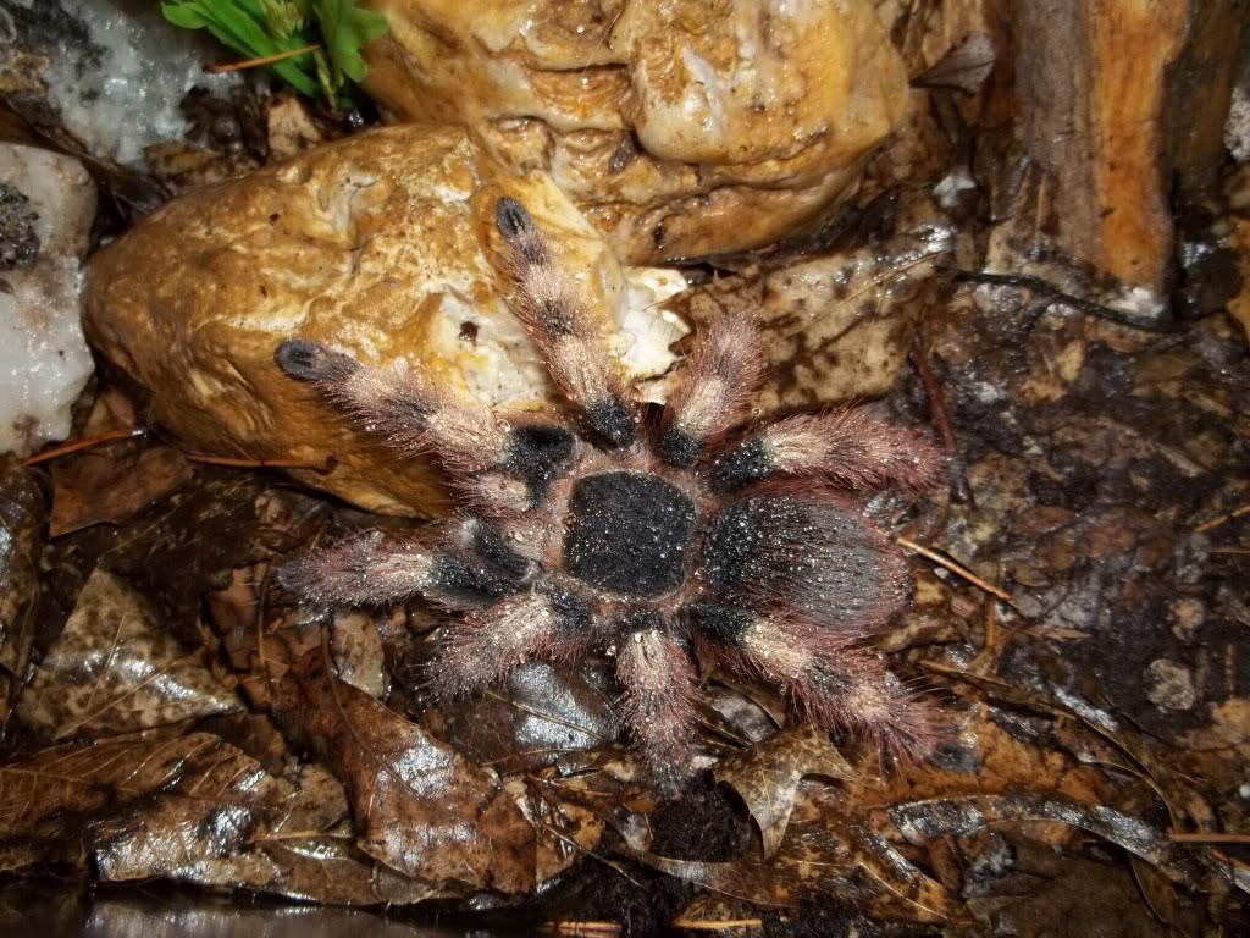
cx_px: 625
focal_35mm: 33
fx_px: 1192
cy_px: 469
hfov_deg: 55.4
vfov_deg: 42.9
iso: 64
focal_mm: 5.9
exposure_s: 1/30
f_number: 3.3
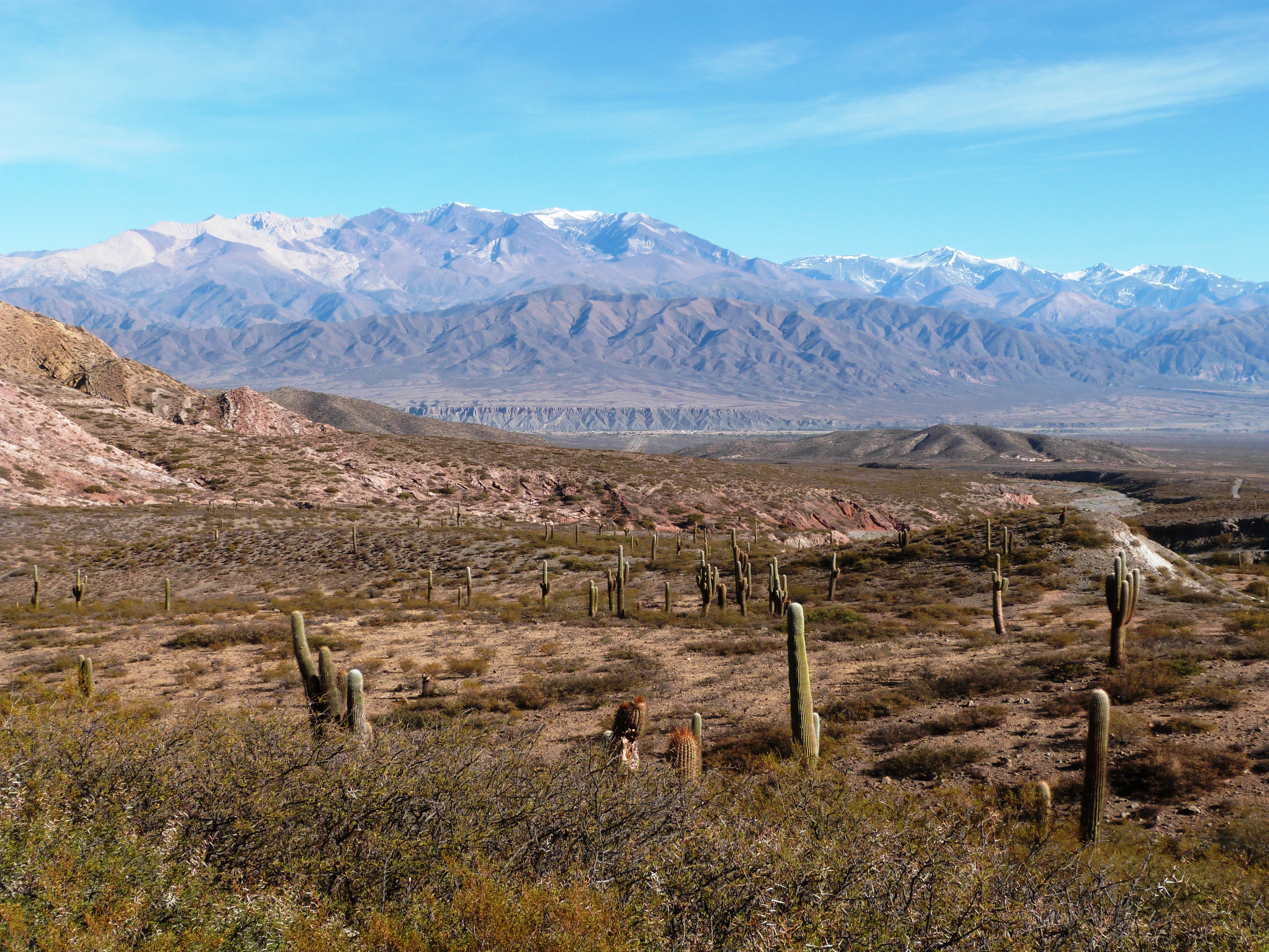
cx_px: 634
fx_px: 1796
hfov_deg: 38.9
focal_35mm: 49
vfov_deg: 29.7
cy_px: 476
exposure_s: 1/320
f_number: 5.6
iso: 100
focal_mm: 8.7
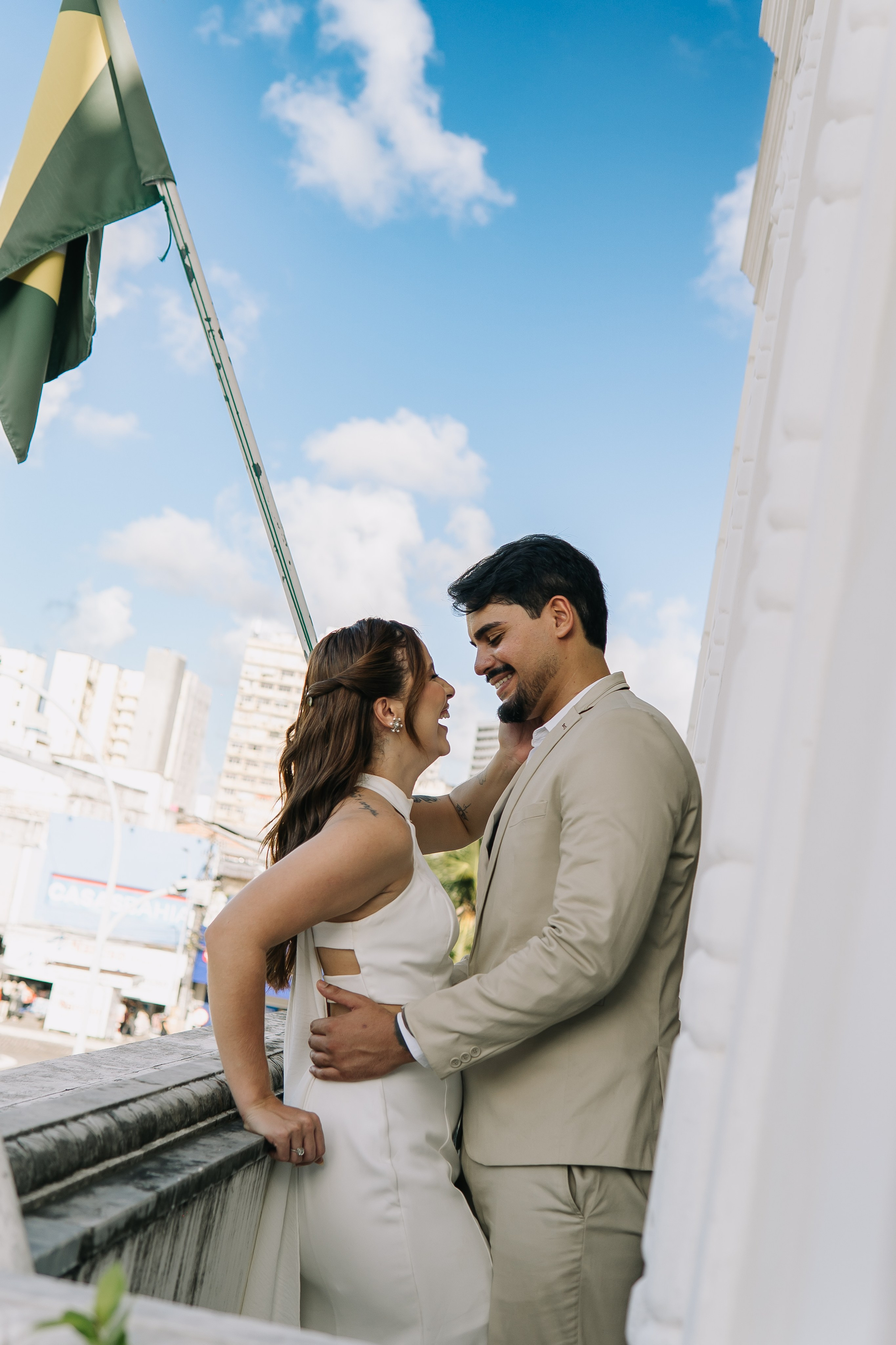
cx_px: 448
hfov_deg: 29.9
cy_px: 672
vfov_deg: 43.6
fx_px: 1680
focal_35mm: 45
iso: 100
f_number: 3.2
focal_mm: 30
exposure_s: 1/400
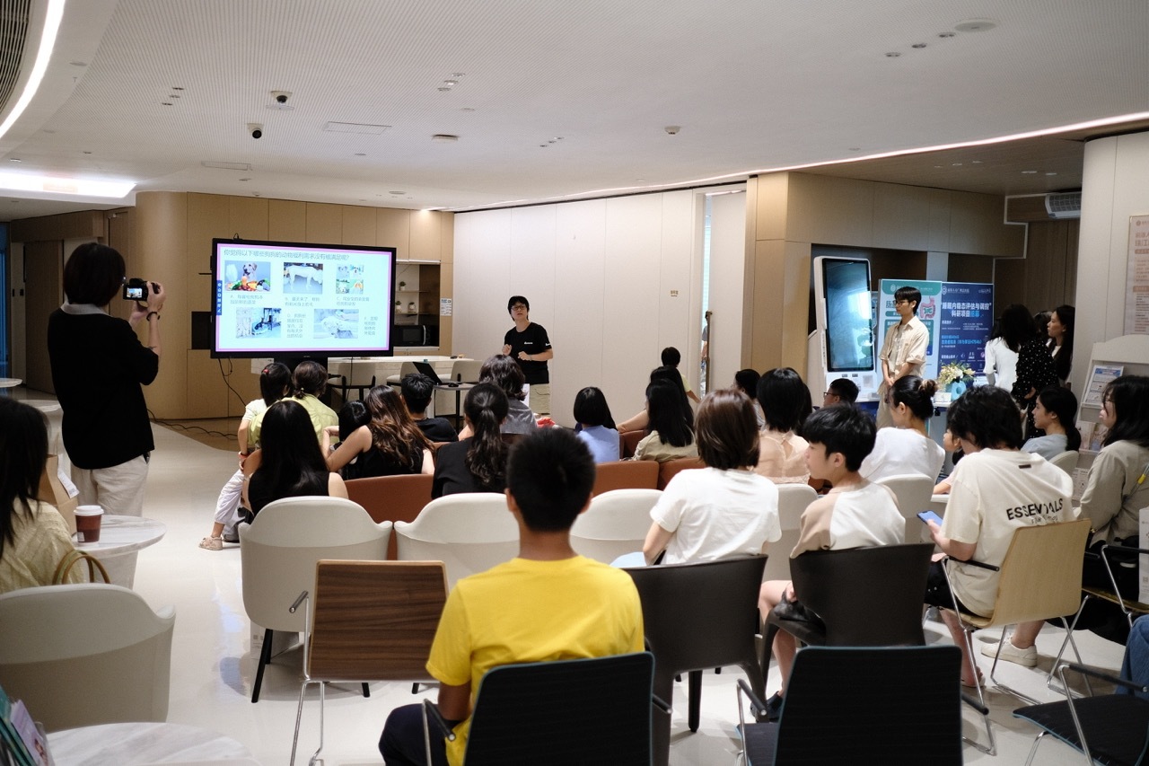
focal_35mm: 35
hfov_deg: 54.4
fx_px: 1117
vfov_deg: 37.8
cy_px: 383
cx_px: 574
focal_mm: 23
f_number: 2
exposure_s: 1/125
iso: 640
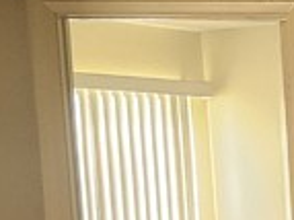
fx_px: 1400
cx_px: 701
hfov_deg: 10.4
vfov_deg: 8.6
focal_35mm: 165
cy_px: 405
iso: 500
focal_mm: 5.4
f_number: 1.8
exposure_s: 1/120
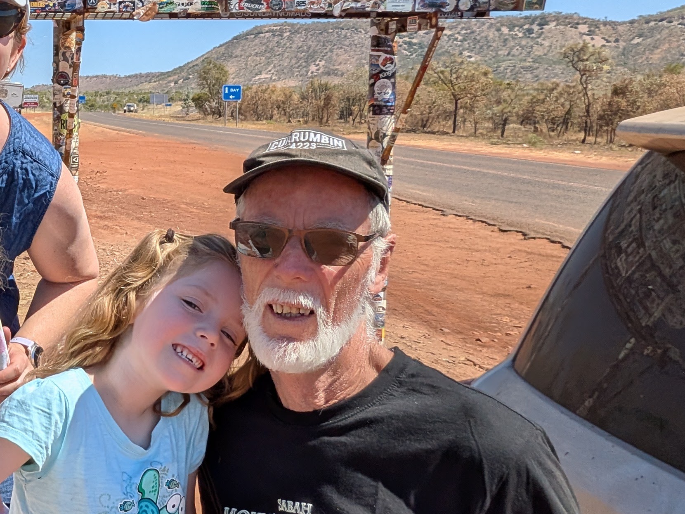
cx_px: -59
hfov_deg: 33.0
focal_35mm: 51
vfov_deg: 28.3
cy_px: 157
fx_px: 1009
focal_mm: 2.74
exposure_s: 1/1706
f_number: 2.2
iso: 39
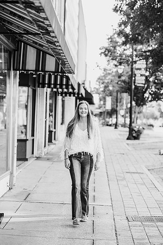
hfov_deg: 16.1
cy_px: 122
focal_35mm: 85
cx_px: 82
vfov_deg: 23.9
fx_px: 577
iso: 200
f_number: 2.8
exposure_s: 1/200
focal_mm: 85
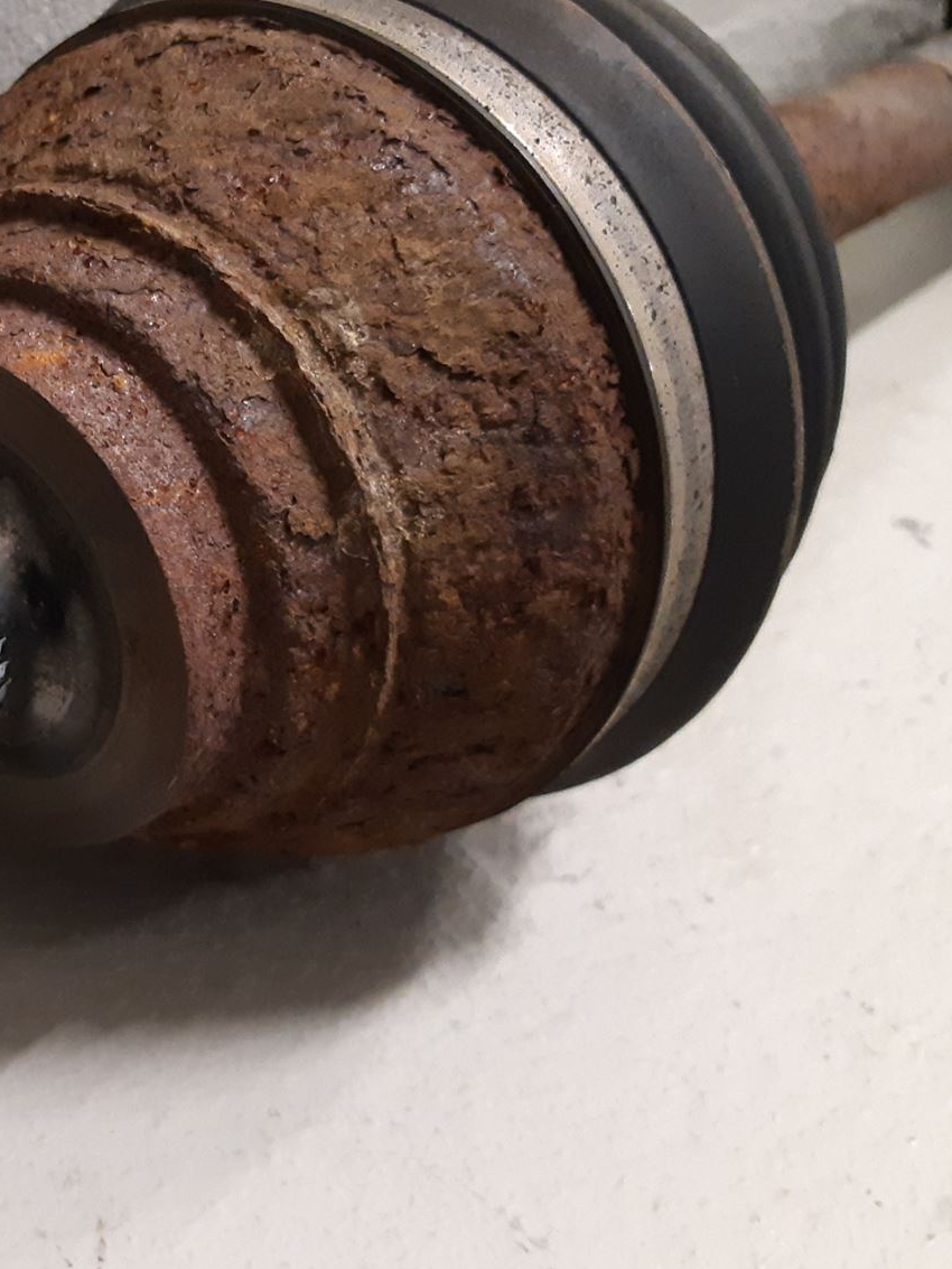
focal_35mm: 47
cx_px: -114
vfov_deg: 40.4
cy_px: 646
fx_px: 1723
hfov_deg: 28.0
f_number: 1.7
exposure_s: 1/50
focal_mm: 3.93
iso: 320
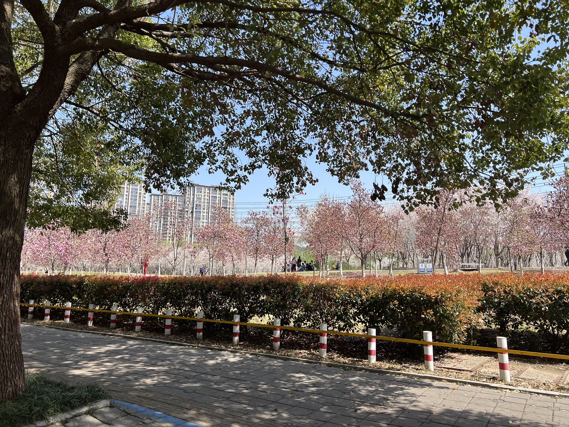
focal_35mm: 26
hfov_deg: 67.3
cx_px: 284
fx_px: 427
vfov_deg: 53.1
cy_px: 214
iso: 50
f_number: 1.5
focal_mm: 5.7
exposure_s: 1/1621
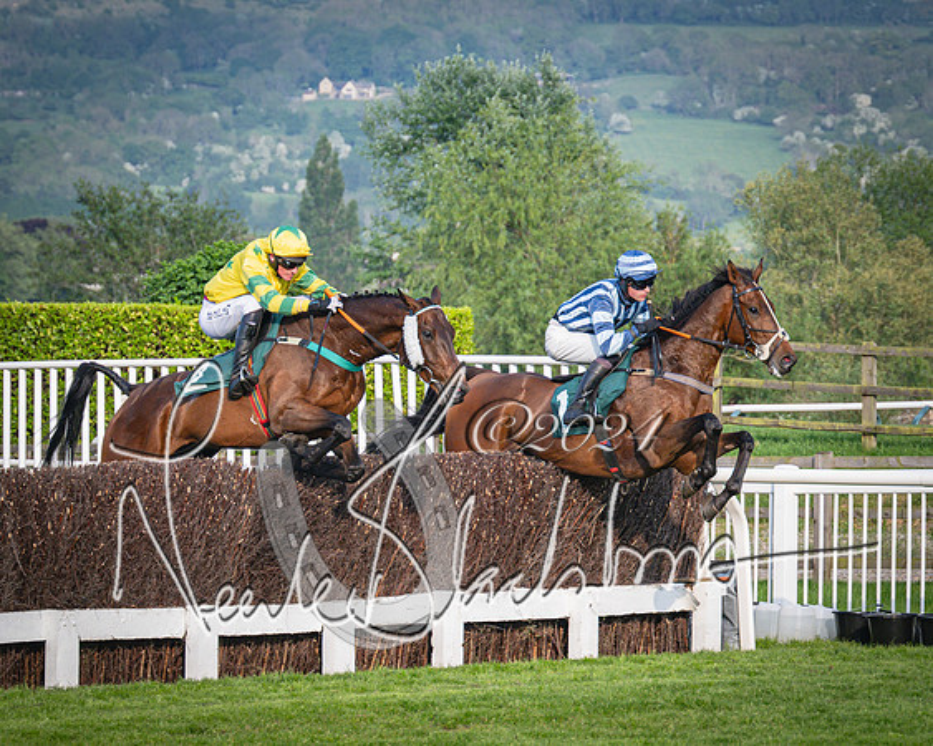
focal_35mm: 228
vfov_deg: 6.8
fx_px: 6297
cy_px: 345
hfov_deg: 8.5
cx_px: 381
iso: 400
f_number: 4
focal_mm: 110
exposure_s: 1/1600
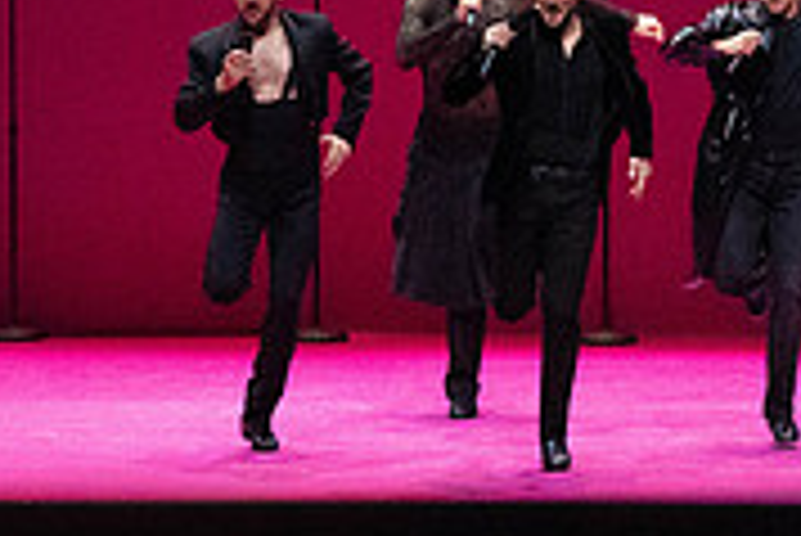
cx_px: 1030
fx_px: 10087
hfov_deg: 4.5
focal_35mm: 453
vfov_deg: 3.0
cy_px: -137
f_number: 9
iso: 25600
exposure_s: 1/400
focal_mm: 139
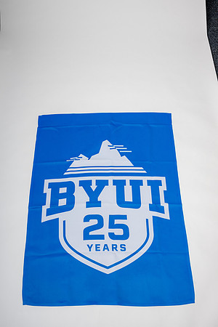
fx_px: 300
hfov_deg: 40.0
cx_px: 109
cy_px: 164
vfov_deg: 57.2
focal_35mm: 33
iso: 100
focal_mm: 33
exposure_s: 1/160
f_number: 8
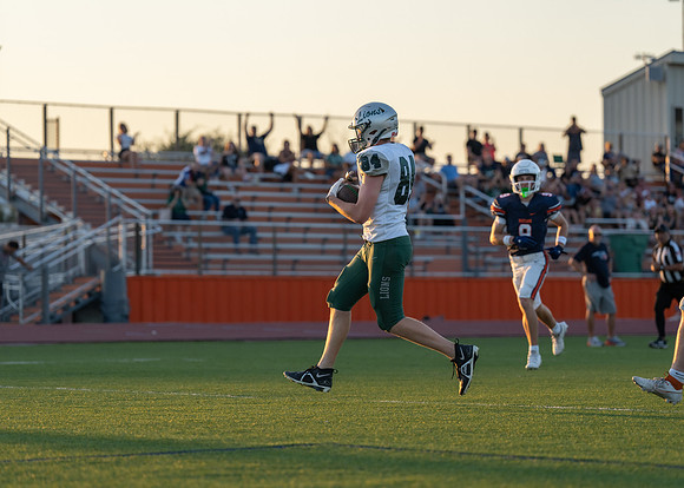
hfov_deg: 14.7
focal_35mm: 137
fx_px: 2660
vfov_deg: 10.5
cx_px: 342
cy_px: 244
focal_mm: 130
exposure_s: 1/1600
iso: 640
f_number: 2.8
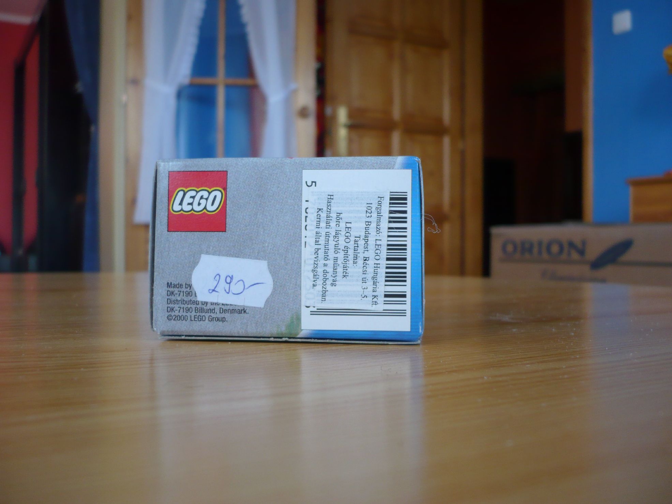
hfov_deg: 52.6
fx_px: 679
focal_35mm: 35
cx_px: 336
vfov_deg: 40.7
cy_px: 252
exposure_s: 1/40
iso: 100
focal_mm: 5.8
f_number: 2.8
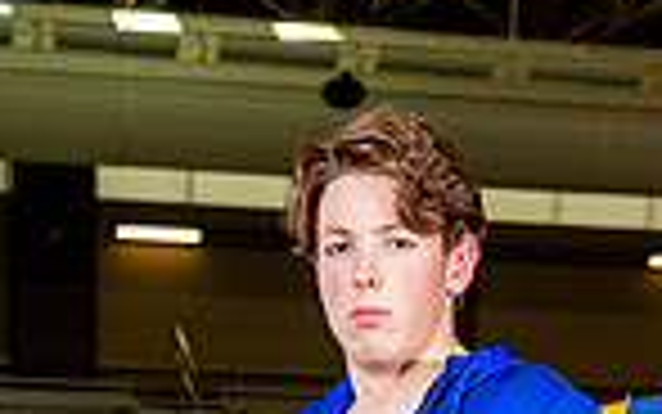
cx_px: 311
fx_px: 2310
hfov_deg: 16.3
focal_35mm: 128
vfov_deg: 9.3
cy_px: 945
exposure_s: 1/200
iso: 400
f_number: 4
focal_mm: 41
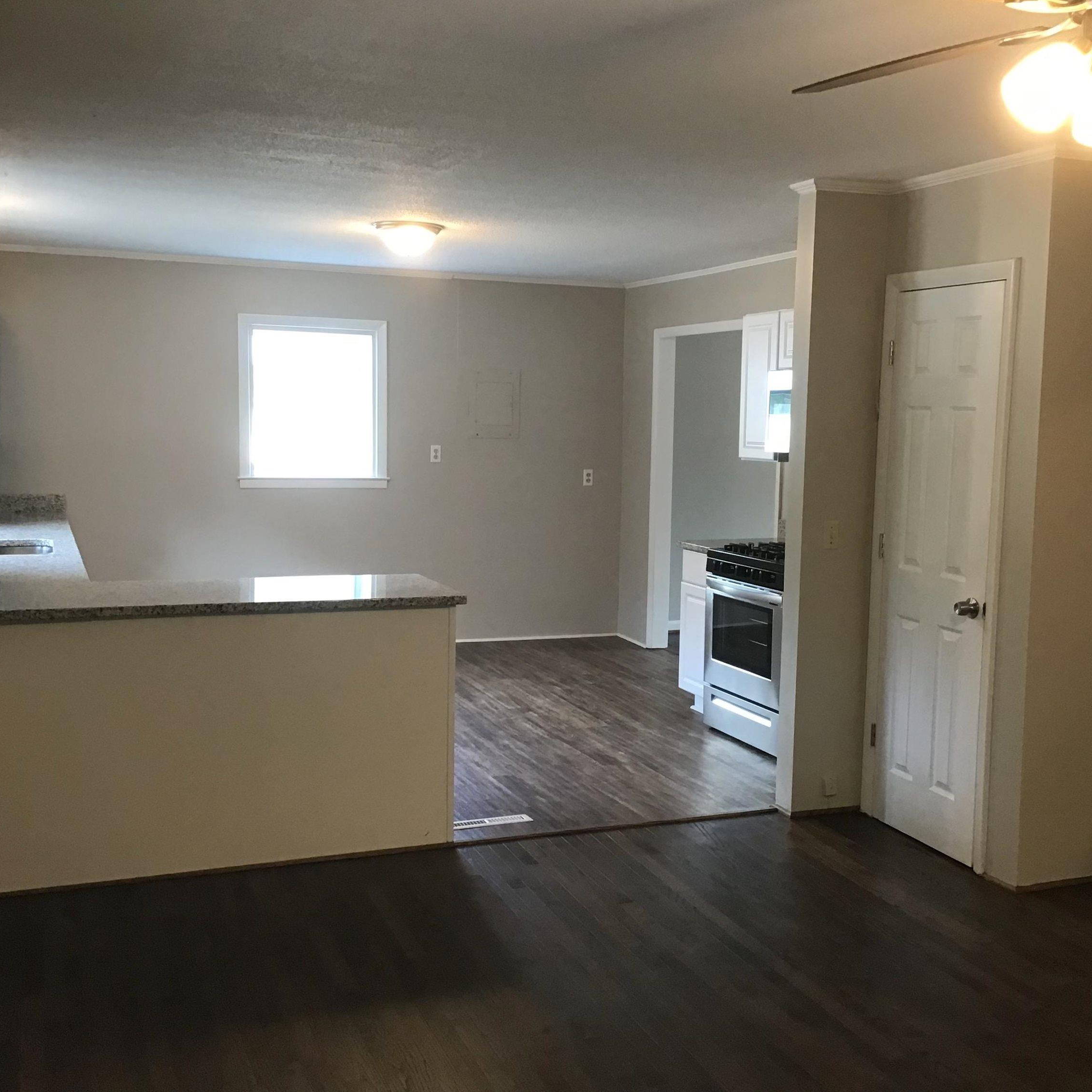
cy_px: 544
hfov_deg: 44.9
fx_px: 1321
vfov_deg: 44.9
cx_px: 574
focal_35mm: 37
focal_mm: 3.3
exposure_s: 1/30
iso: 100
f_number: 2.4
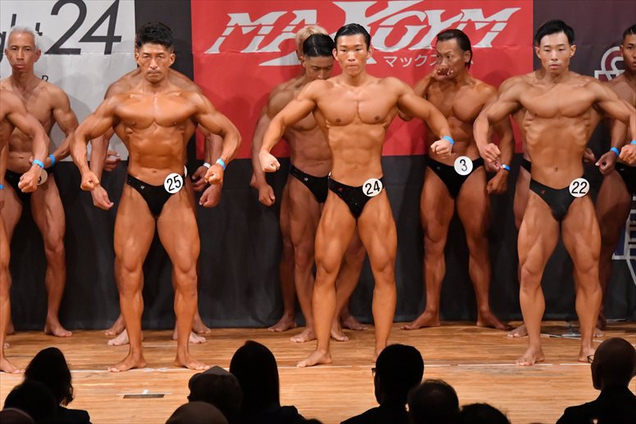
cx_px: 318
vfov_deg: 5.1
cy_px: 212
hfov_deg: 7.6
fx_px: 4768
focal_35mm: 270
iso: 9000
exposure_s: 1/400
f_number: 5.6
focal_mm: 180
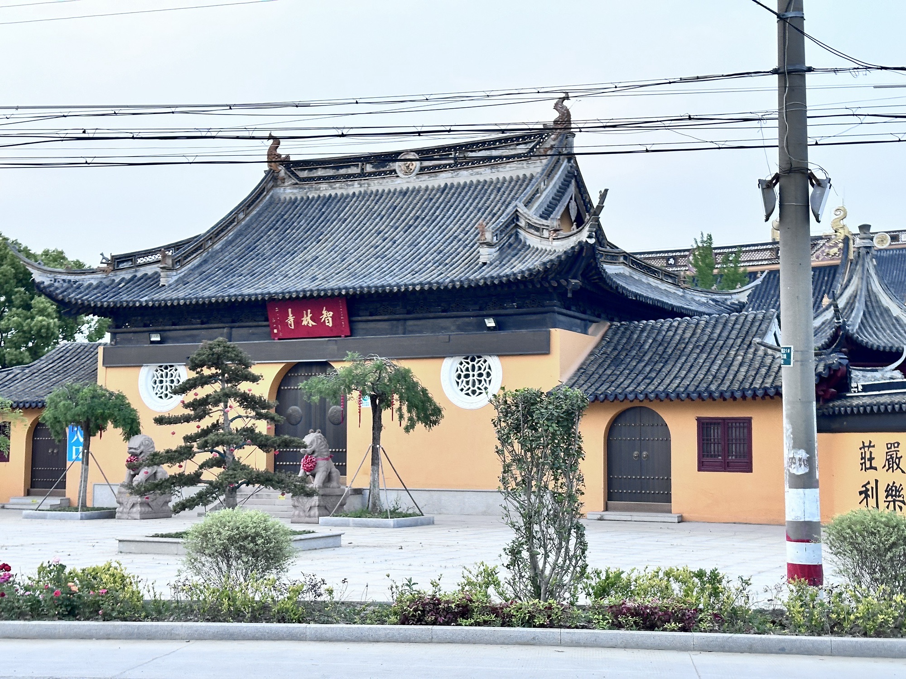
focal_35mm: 48
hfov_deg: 39.7
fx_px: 1256
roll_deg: -1.6
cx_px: 453
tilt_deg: +6.5
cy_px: 340
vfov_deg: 30.3
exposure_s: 1/113
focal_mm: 6.86
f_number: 1.78
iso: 80
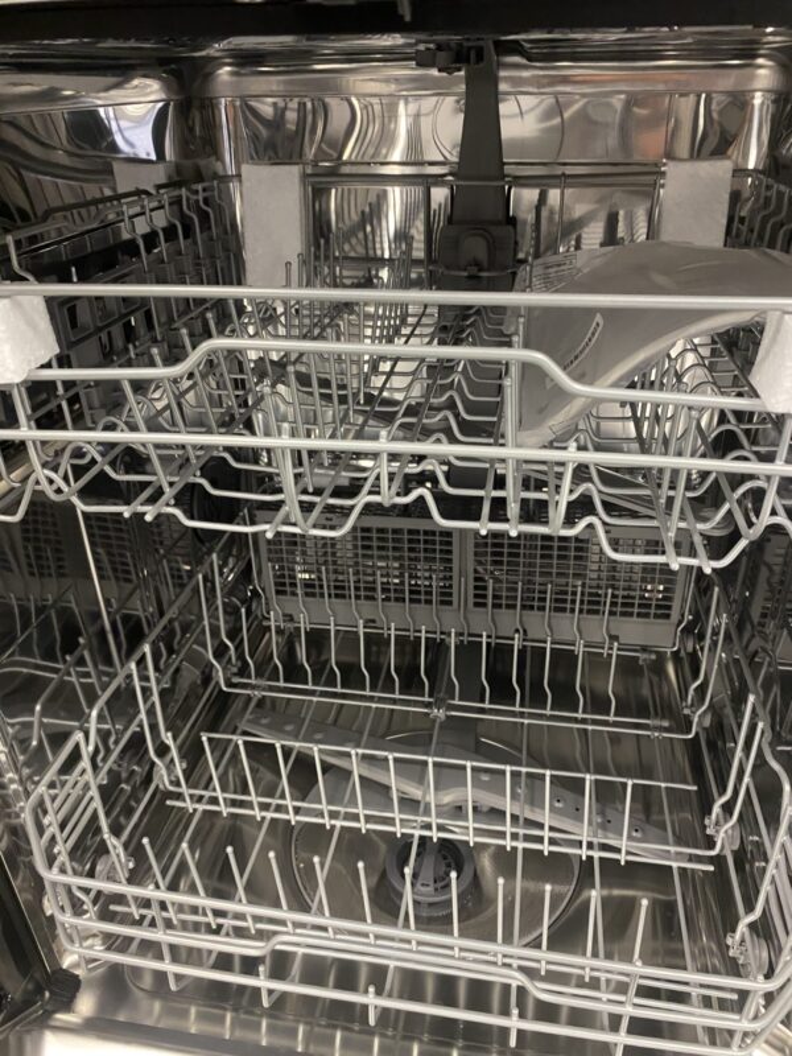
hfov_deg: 53.1
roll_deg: -1.2
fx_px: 793
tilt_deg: -29.2
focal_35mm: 26
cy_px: 528
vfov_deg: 67.3
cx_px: 396
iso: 500
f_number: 1.8
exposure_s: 1/44
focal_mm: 4.25
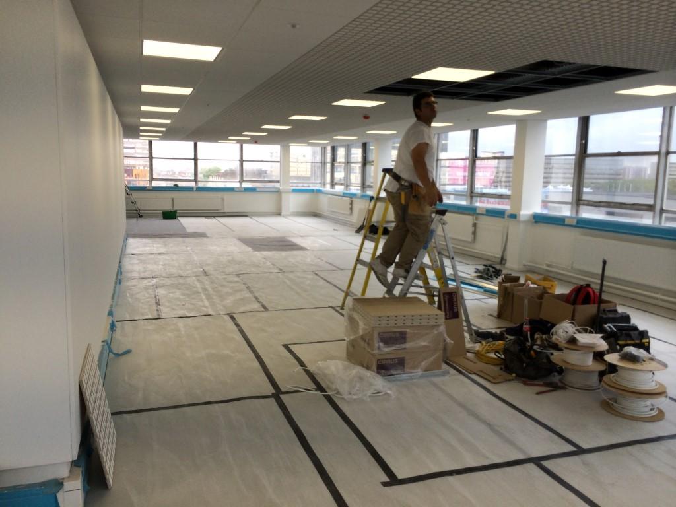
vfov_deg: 46.8
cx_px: 338
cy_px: 254
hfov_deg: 60.0
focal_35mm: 30
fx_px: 586
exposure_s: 1/253
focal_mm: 4.12
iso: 32
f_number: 2.2
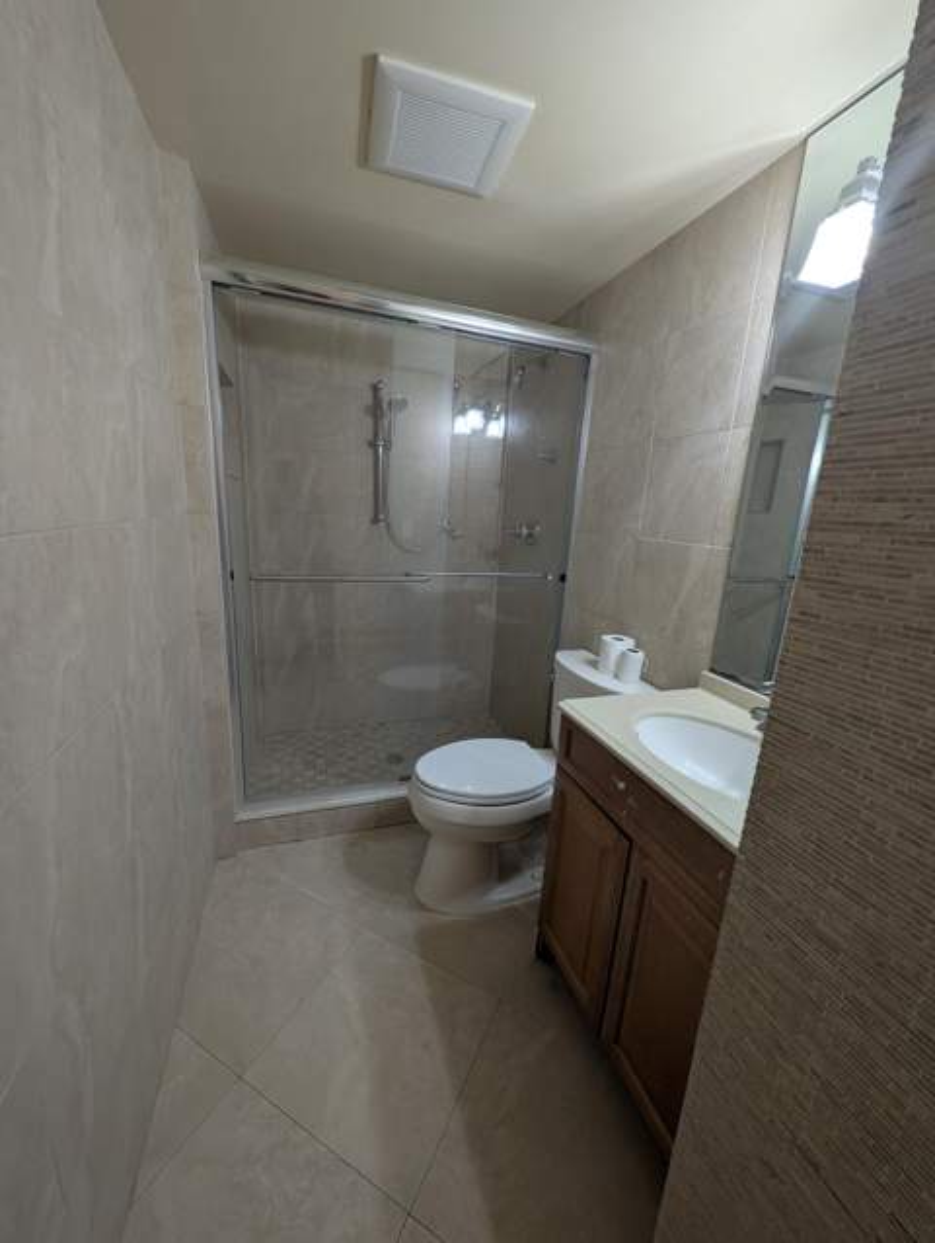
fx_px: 431
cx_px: 468
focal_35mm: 12
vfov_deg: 110.5
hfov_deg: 94.6
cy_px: 622
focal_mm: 2.23
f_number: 1.95
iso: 93
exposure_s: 1/60
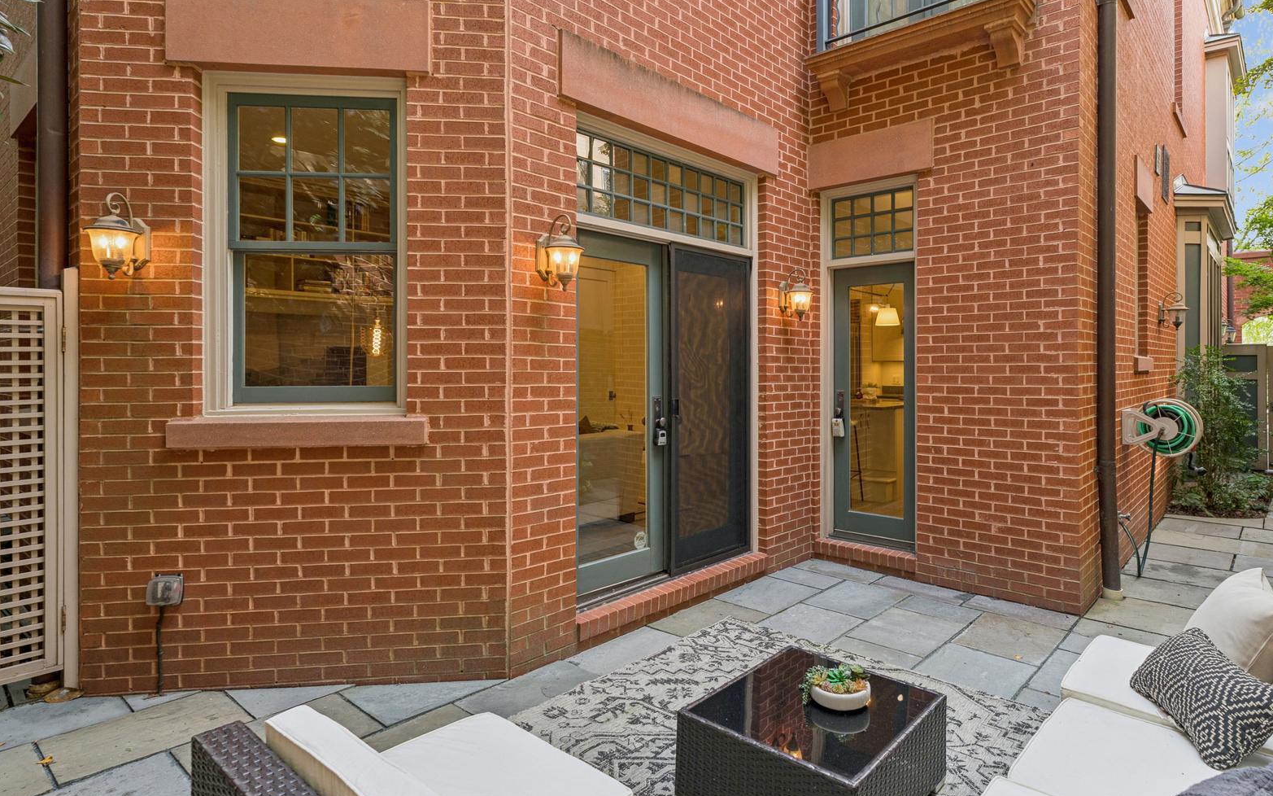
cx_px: 688
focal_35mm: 20
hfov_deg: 84.9
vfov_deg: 59.6
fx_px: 694
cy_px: 371
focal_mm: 10
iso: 100
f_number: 4
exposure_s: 1/50
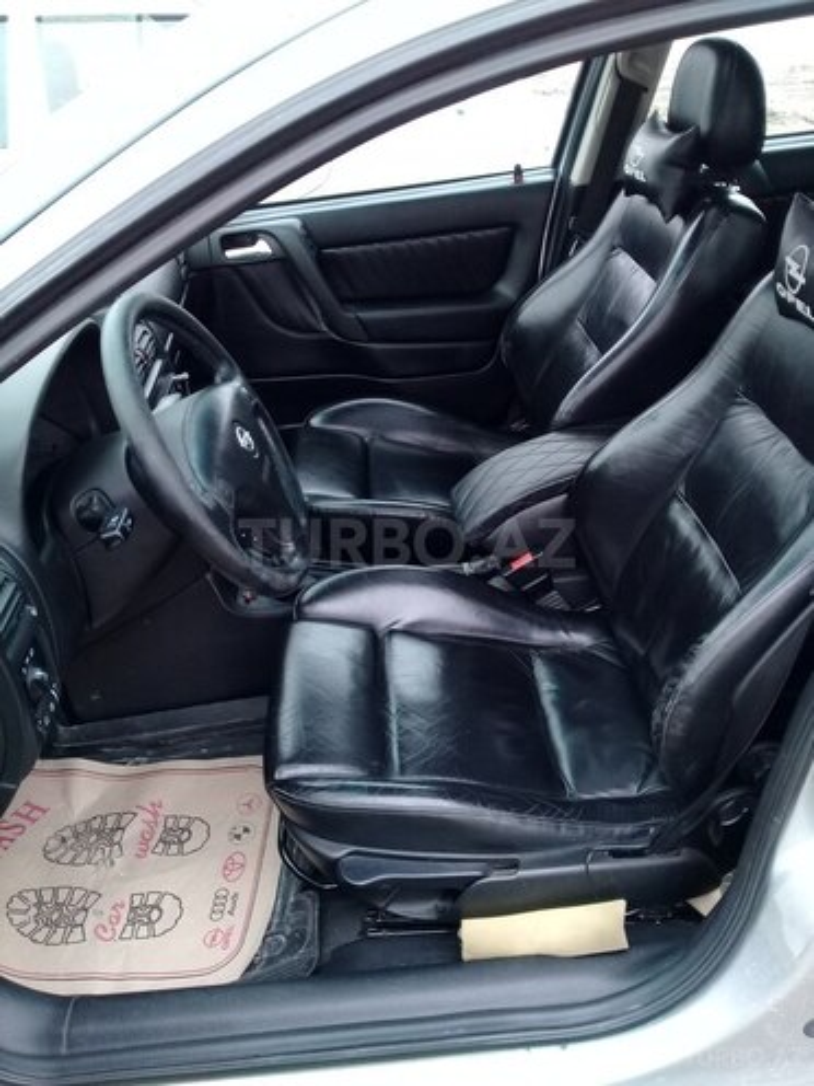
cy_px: 543
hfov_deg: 45.4
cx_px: 407
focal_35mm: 31
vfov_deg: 58.4
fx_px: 972
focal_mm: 3.3
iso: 64
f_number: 2.2
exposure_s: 1/33
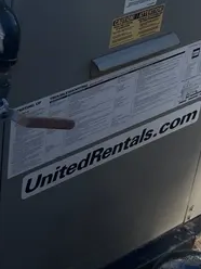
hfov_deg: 18.1
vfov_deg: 23.5
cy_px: -40
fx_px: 596
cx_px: -44
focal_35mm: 77
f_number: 1.6
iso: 32
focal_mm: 4.2
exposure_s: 1/2882
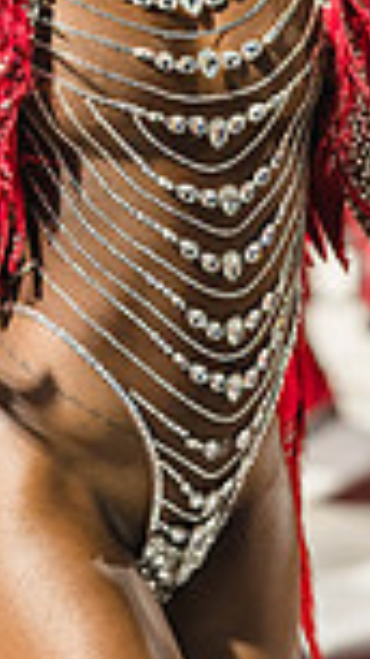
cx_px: 0
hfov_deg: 7.8
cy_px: 22
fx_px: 2687
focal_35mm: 154
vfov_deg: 13.8
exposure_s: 1/320
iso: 180
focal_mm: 50
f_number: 1.8
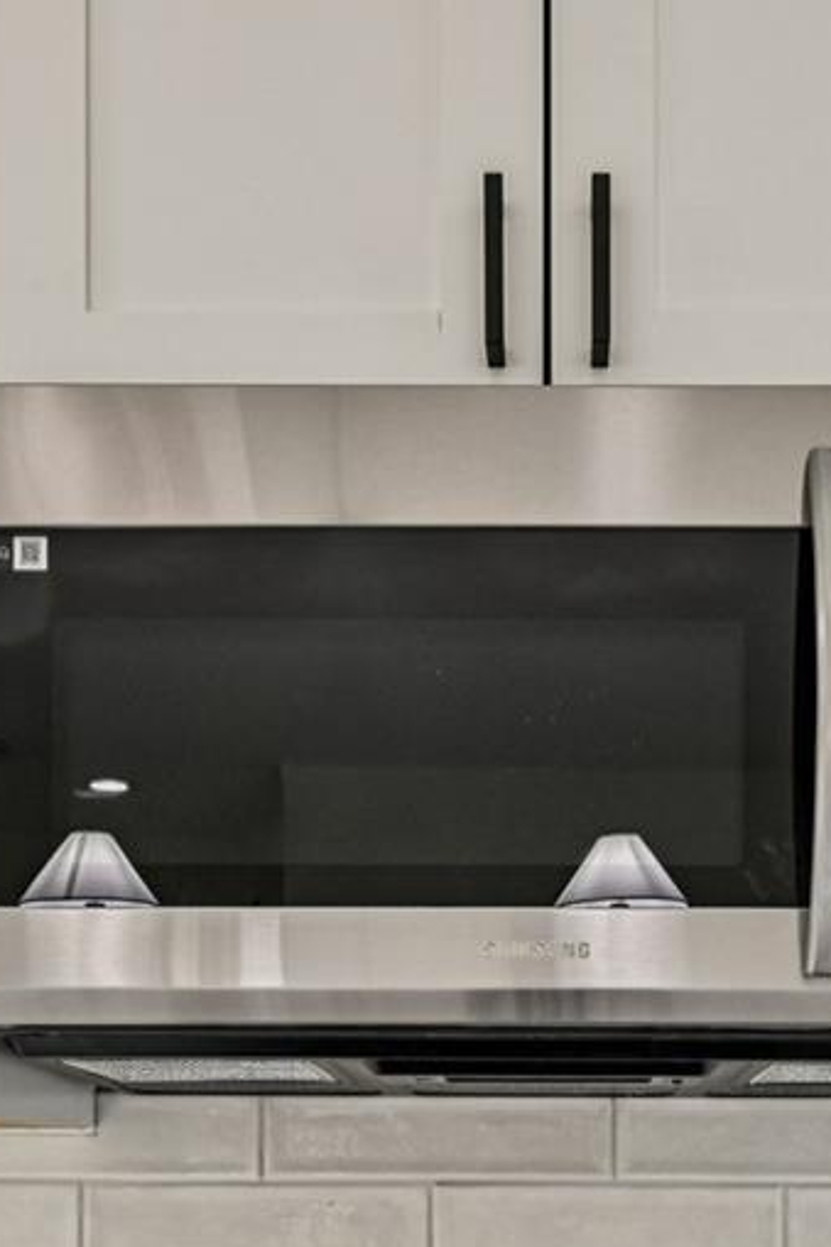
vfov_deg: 40.4
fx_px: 1524
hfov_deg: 30.4
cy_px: 1169
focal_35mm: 44
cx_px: 515
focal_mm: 14
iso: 250
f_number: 11
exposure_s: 1/15
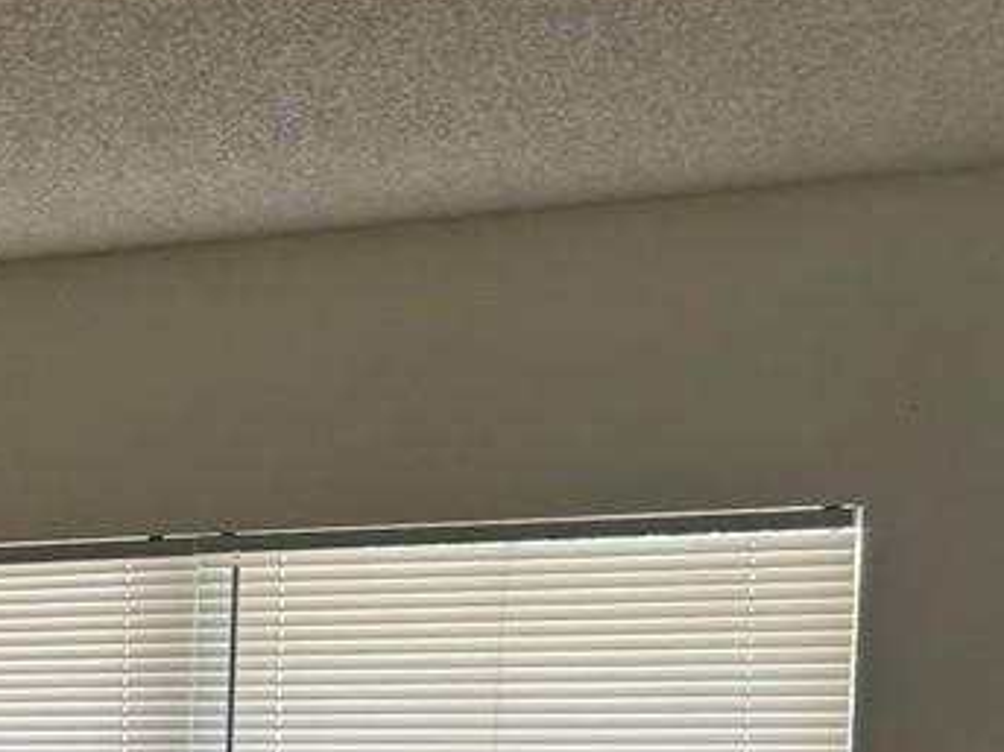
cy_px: 1009
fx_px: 3247
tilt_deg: -5.8
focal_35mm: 112
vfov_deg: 12.7
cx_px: -1001
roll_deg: +0.0
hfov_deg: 14.6
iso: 80
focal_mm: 6.76
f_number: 1.78
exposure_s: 1/120
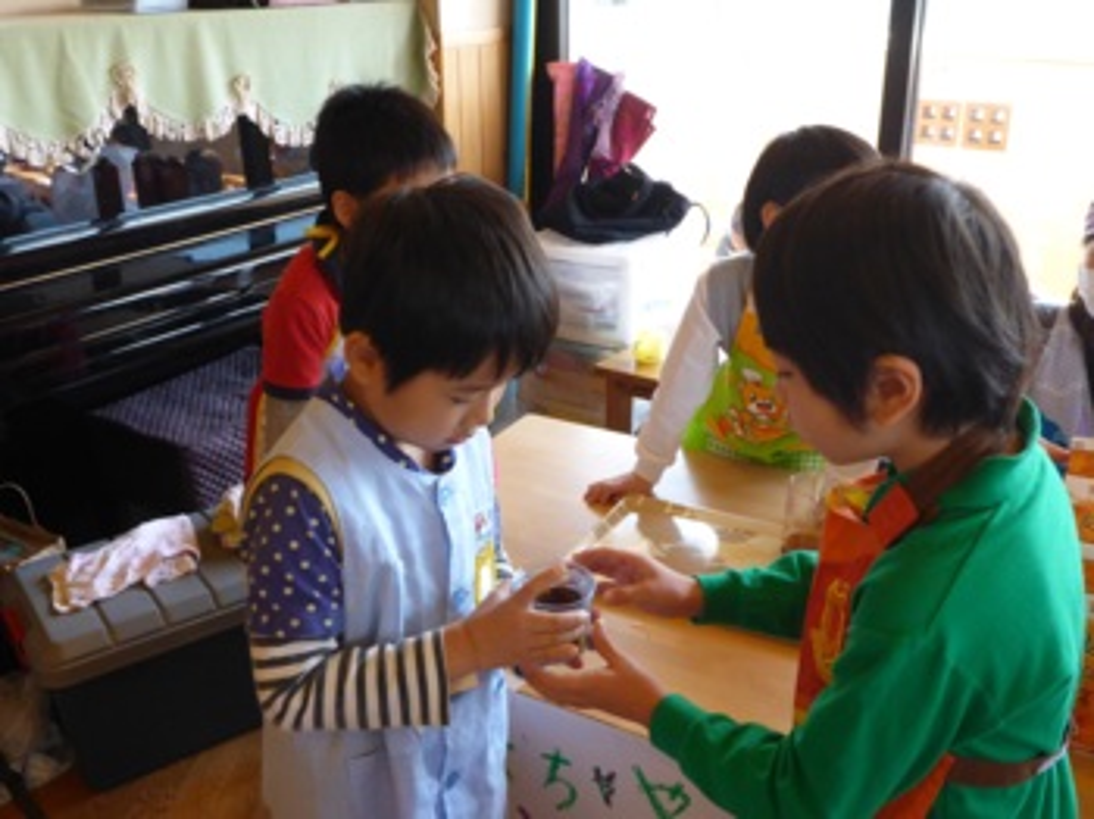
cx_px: 547
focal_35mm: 34
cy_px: 410
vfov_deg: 41.7
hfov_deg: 54.0
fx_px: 1074
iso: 400
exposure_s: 1/100
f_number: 3.7
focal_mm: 6
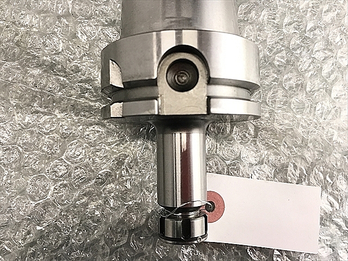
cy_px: 130
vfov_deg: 49.7
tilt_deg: -83.9
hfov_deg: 63.4
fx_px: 281
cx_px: 174
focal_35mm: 28
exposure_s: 1/25
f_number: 1.8
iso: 32
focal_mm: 3.99
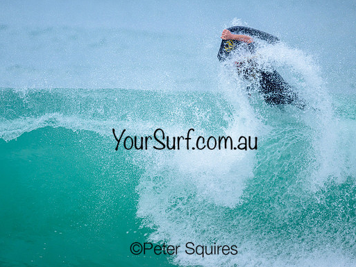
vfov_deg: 1.7
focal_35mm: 899
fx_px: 9248
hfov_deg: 2.2
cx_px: 177
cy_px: 129
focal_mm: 800
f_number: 6.3
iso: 720
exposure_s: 1/2000
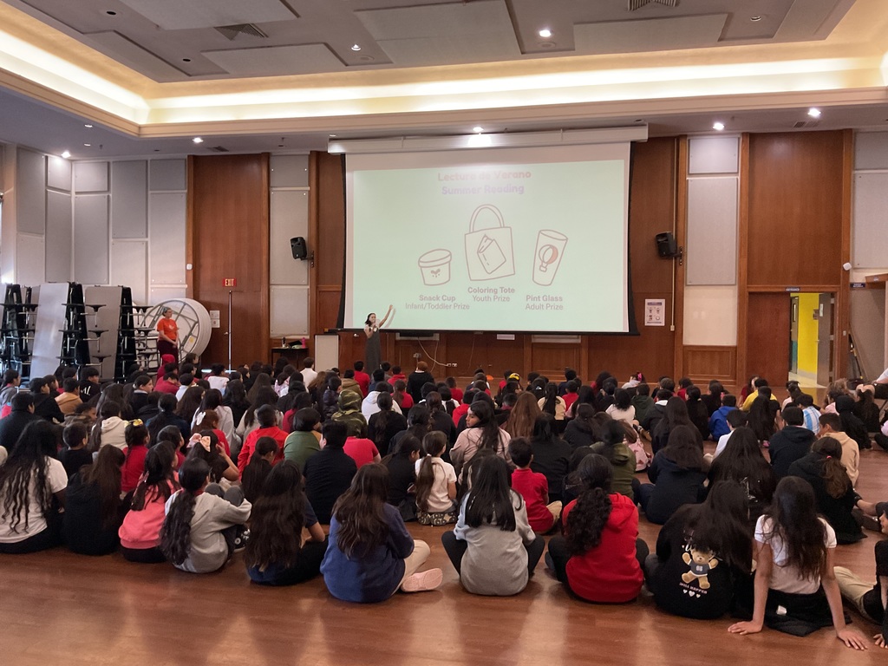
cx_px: 444
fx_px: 744
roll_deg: -0.8
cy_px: 333
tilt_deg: -2.1
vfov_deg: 48.2
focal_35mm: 29
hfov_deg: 61.7
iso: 250
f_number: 1.8
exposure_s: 1/40
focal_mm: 3
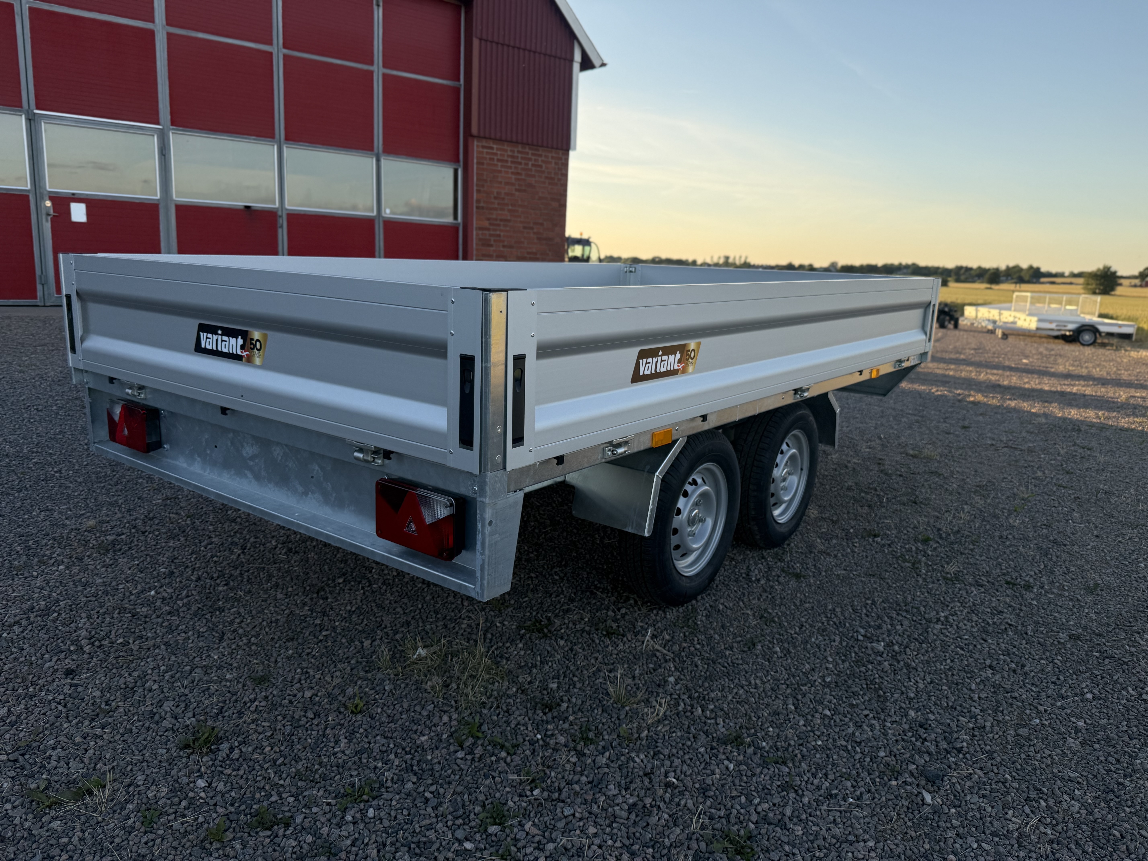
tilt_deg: -11.2
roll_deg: -2.0
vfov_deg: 56.8
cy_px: 430
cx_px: 574
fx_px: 796
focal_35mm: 24
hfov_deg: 71.6
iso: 80
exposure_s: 1/2445
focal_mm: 6.76
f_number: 1.78
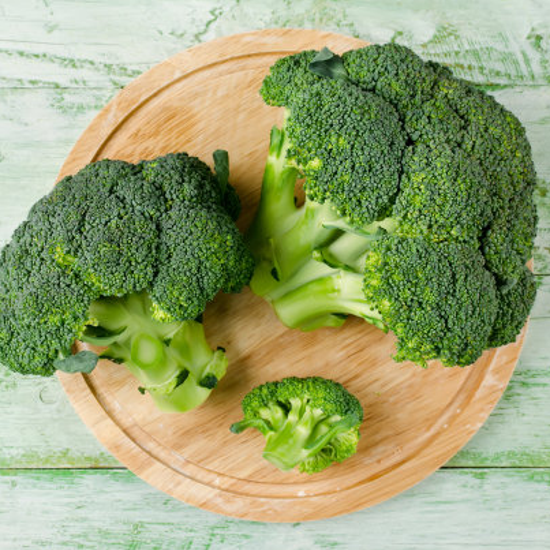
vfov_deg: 25.5
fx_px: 1216
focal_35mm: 68
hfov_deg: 25.3
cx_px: 165
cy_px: 275
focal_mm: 35
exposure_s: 1/125
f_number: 9
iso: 100
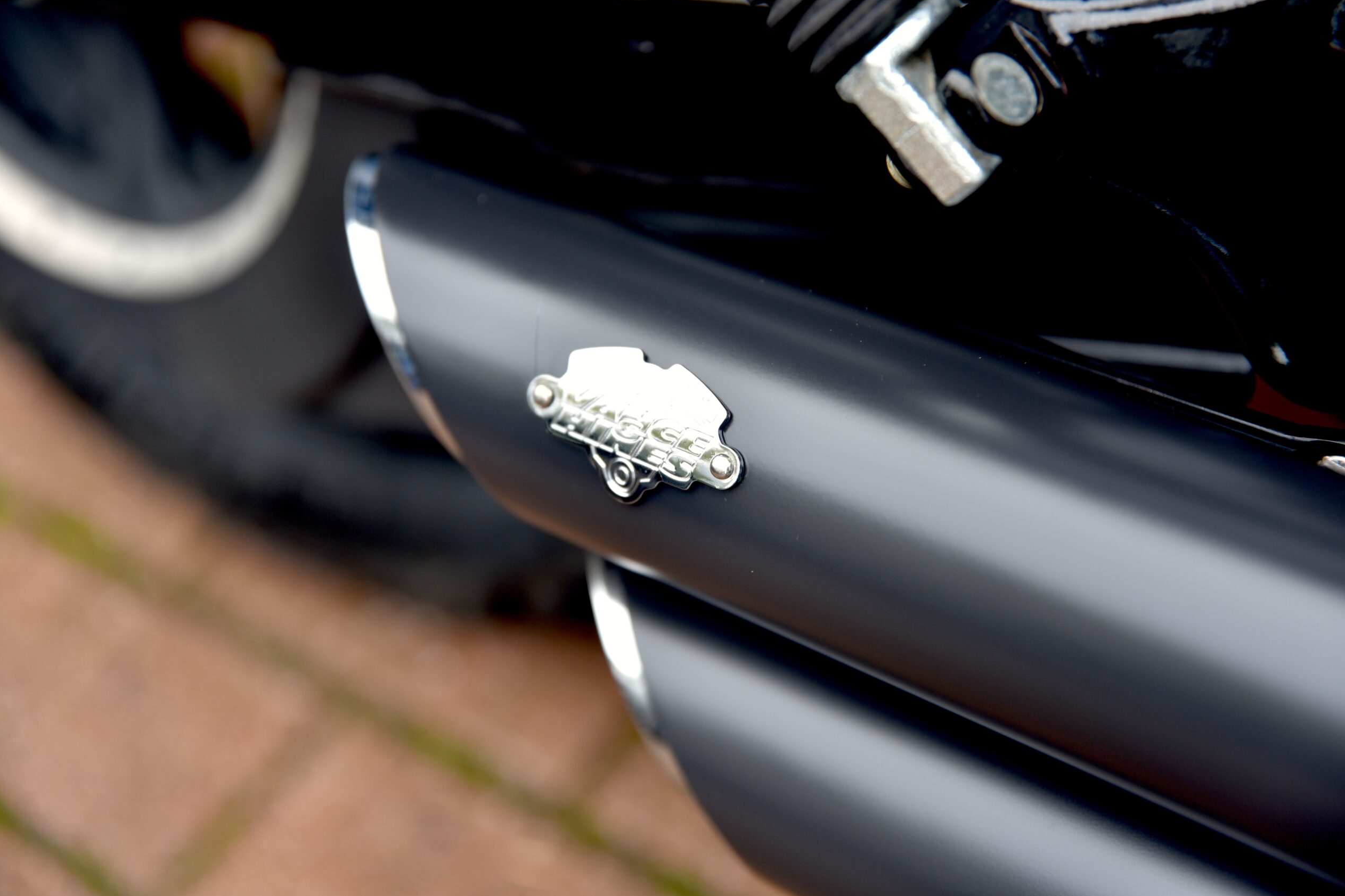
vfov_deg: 19.2
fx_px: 2652
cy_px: 443
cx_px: 664
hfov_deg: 28.5
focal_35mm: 71
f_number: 3.2
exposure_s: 1/60
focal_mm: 70
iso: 200
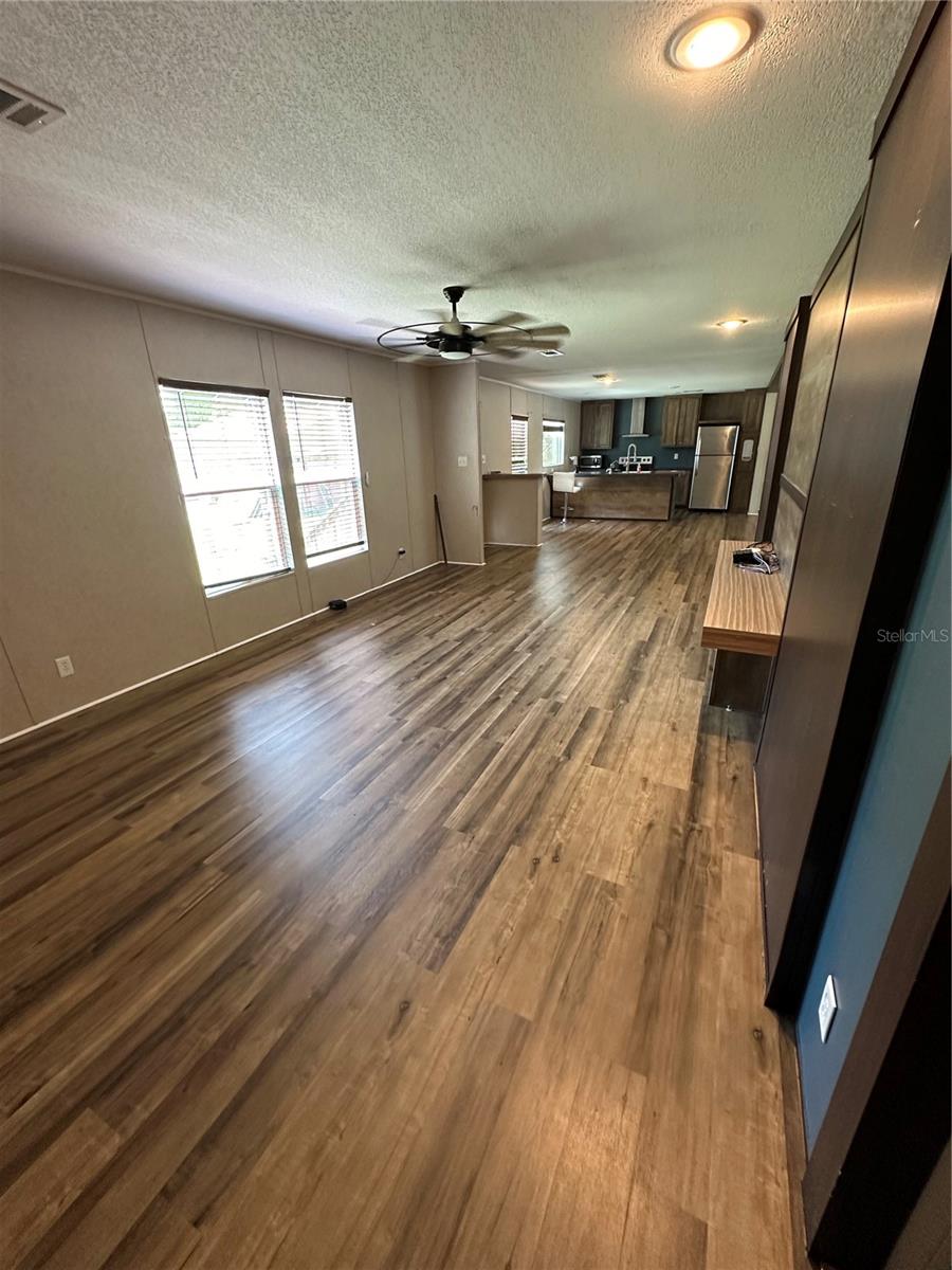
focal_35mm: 14
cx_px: 476
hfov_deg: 85.7
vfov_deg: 102.1
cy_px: 635
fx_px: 513
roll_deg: +1.1
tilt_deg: -20.3
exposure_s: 1/60
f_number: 2.2
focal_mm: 2.22
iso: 400
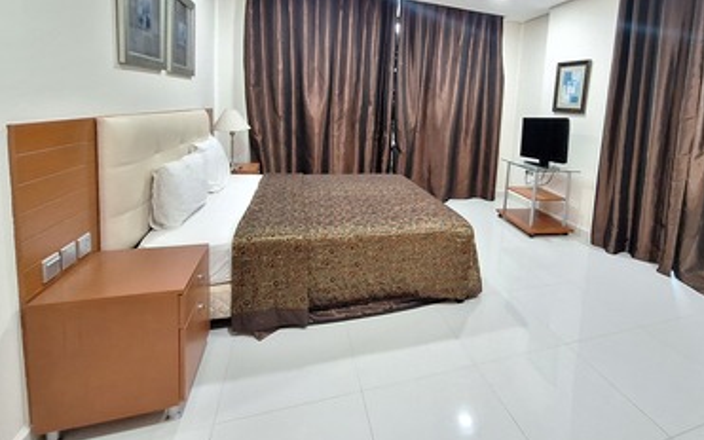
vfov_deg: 65.9
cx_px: 418
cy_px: 141
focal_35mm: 17
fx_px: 326
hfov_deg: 93.3
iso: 320
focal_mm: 1.74
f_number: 2.2
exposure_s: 1/25
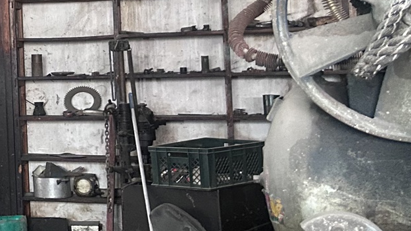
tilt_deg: +1.6
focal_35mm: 87
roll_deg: +2.0
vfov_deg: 13.8
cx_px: -178
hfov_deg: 21.2
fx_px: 948
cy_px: 14
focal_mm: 5.7
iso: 320
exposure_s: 1/60
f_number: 1.5
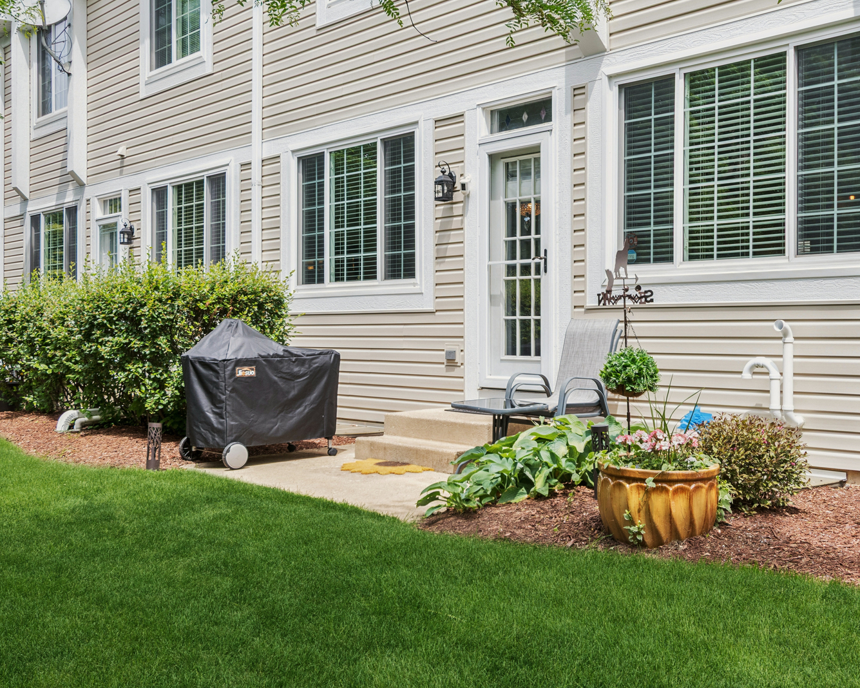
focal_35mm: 41
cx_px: 455
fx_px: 1044
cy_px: 341
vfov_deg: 36.5
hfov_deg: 44.8
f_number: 8
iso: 250
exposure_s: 1/250
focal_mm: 24
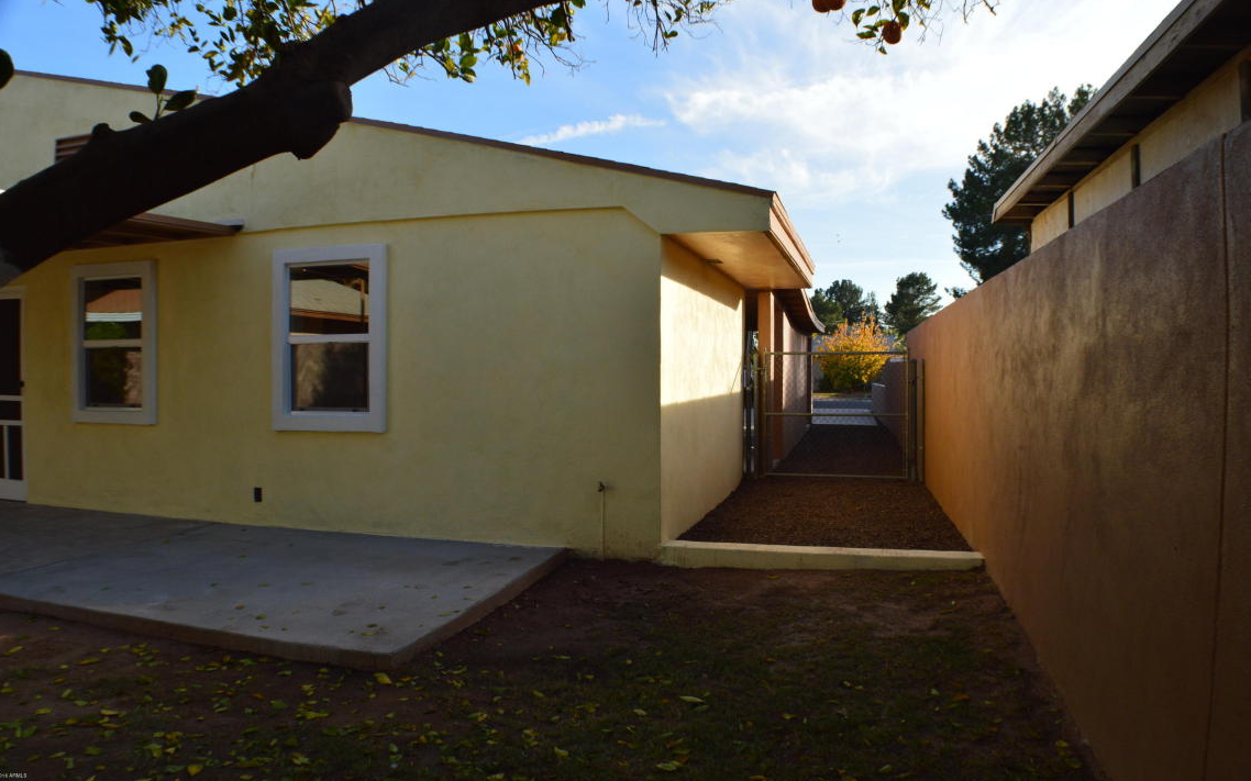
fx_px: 1057
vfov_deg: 40.6
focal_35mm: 31
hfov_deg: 61.2
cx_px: 628
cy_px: 380
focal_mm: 20
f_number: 10
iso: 400
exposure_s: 1/320
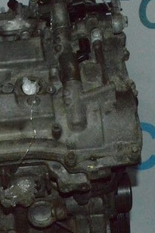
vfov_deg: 17.1
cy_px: 169
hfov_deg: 11.4
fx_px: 770
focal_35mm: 119
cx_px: -2
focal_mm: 24
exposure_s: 1/200
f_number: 16
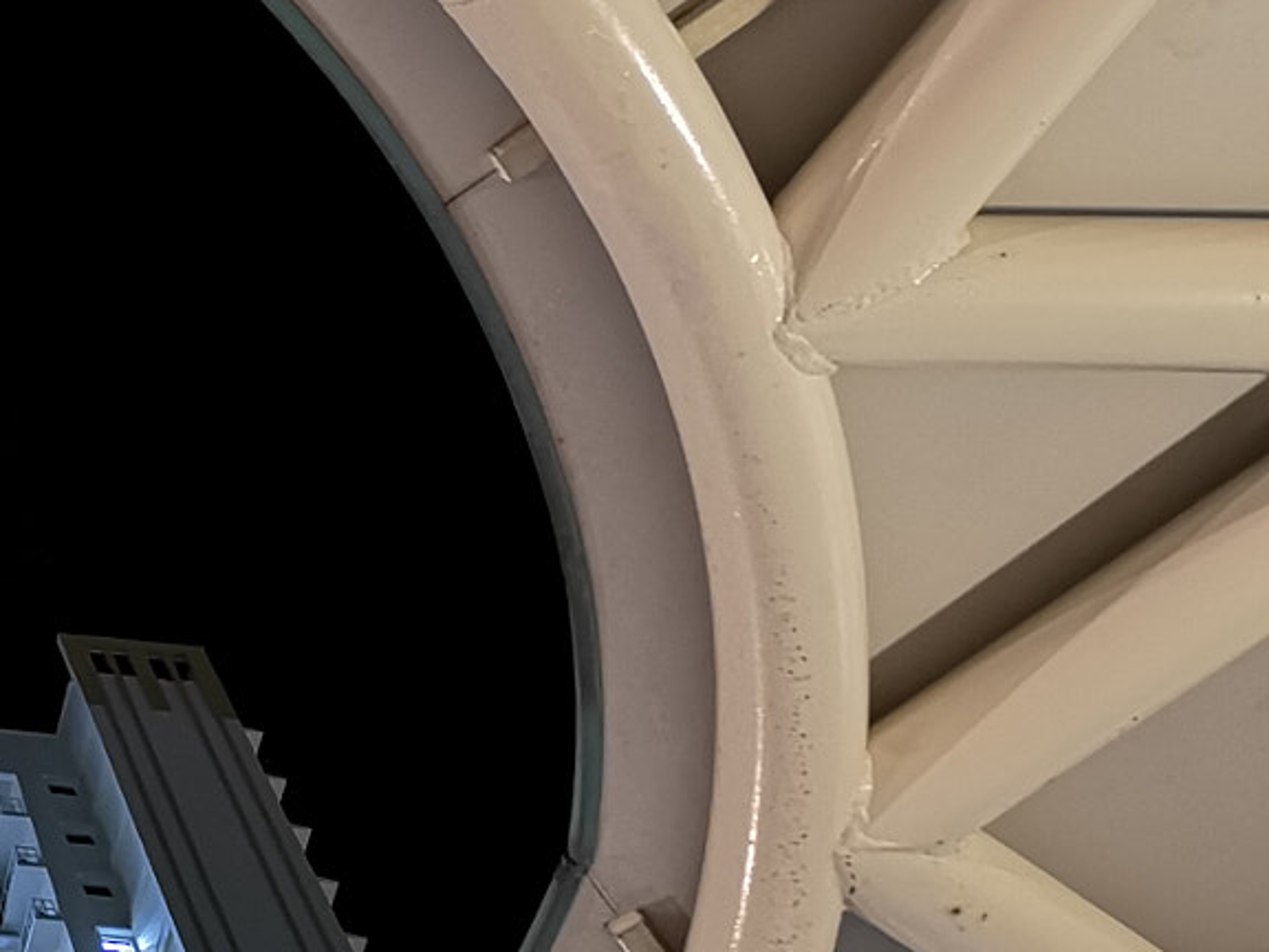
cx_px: -476
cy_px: 670
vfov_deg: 19.5
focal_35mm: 75
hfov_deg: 22.6
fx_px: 2749
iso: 1000
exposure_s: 4
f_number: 1.8
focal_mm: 3.95
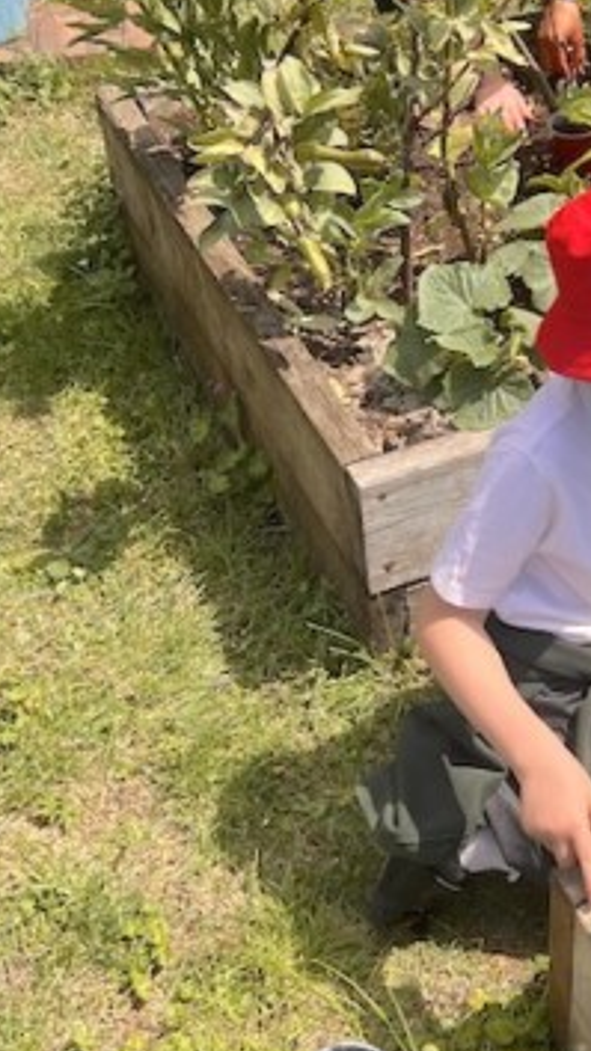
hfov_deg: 19.9
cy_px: 425
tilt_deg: -37.7
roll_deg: -1.8
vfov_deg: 37.1
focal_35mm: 56
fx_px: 1561
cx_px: 739
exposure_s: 1/2165
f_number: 1.5
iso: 50
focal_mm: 5.7
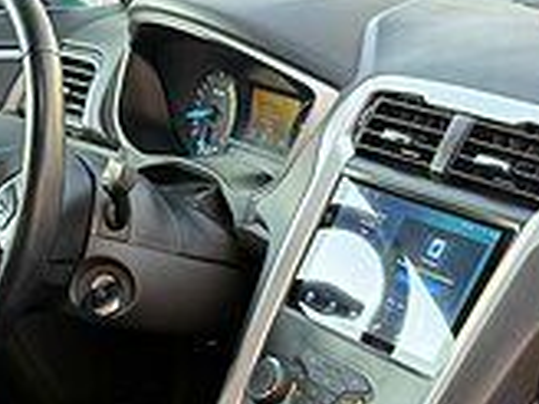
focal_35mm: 80
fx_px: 1246
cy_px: 557
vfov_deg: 17.1
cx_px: 279
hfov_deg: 24.4
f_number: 1.78
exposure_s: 1/60
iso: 500
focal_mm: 6.76
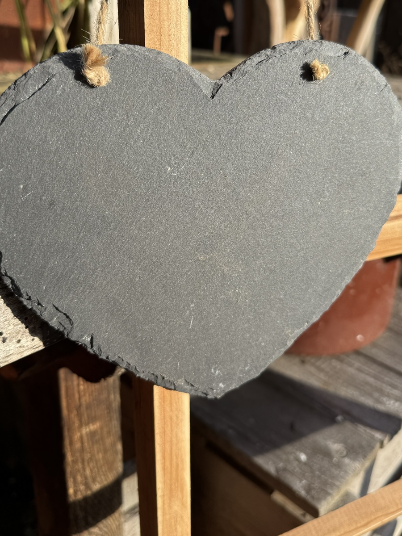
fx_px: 495
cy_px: 205
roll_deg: -2.4
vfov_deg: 56.2
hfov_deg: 44.2
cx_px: 197
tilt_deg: -22.3
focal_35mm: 32
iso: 80
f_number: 1.78
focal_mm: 6.76
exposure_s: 1/2415
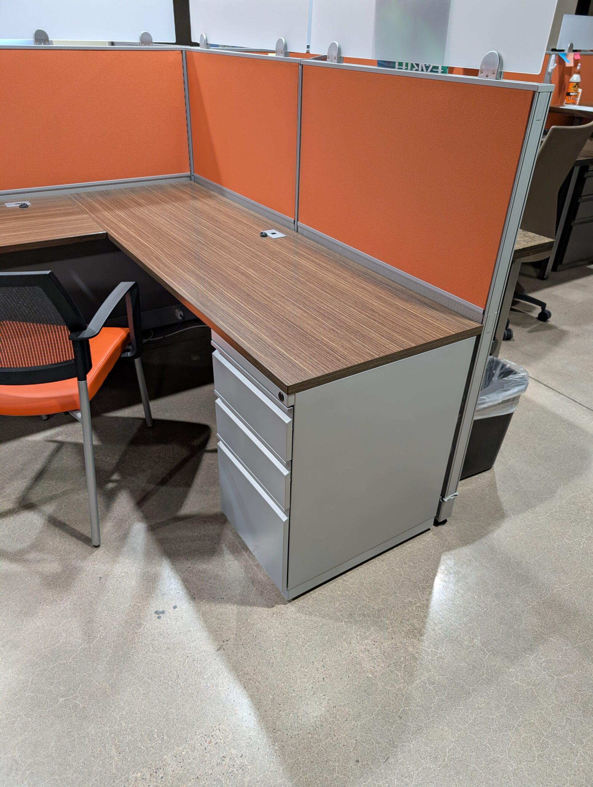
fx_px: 547
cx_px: 296
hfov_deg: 56.9
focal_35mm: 24
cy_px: 394
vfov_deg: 71.5
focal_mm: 6.9
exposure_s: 1/30
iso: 157
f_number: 1.68
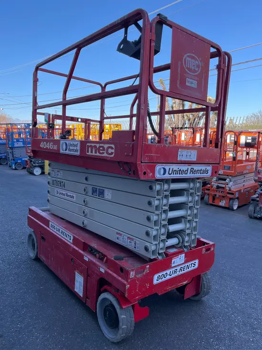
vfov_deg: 67.3
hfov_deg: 53.1
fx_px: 262
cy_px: 175
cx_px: 131
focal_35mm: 26
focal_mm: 5.1
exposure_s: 1/816
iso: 50
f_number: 1.6
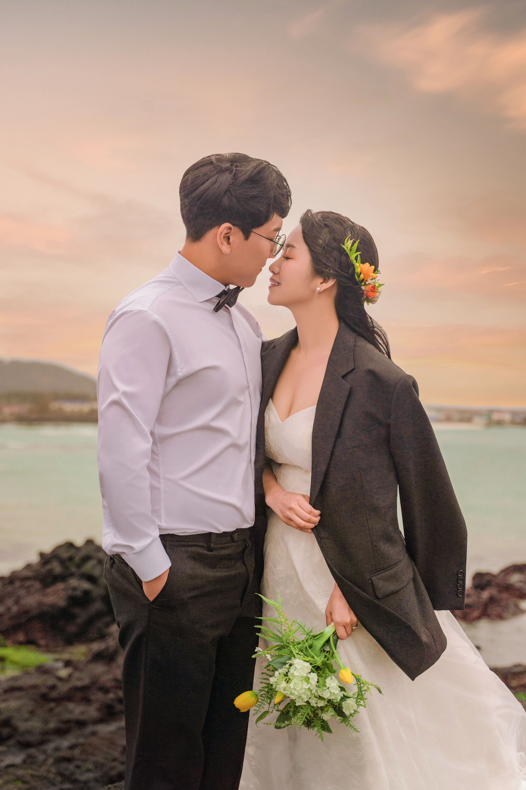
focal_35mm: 50
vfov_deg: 39.6
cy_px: 395
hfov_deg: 27.0
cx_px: 263
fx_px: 1096
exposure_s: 1/250
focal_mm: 50
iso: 320
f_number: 2.8
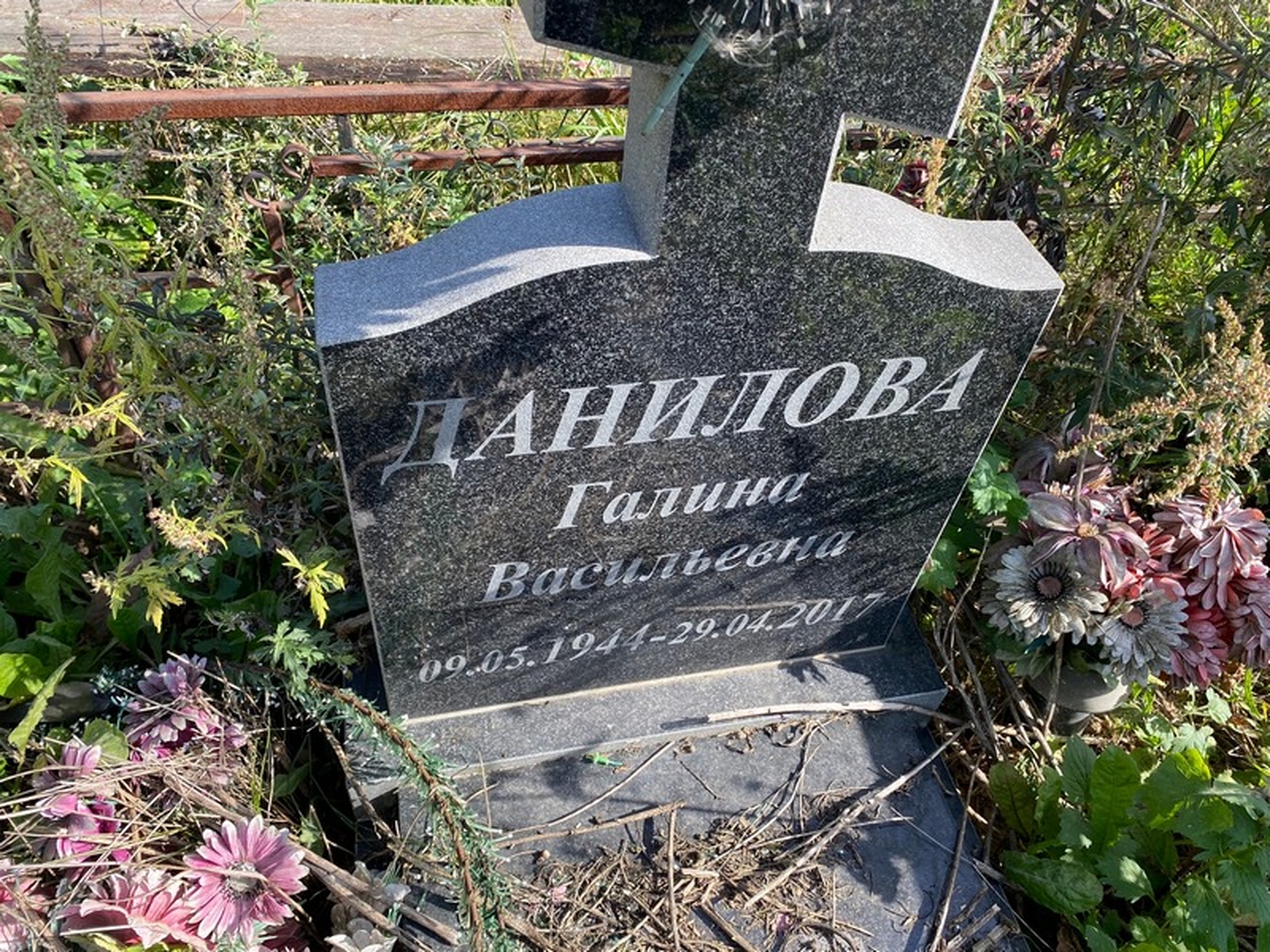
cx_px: 635
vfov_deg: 53.1
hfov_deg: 67.3
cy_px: 476
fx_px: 954
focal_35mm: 26
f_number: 1.8
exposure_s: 1/539
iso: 32
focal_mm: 4.25
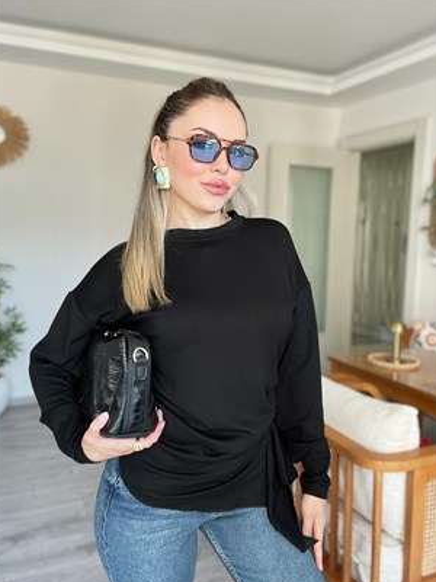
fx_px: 521
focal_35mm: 31
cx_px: 217
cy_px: 296
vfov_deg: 58.3
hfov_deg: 45.4
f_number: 2.2
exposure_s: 1/79
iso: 100
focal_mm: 2.71
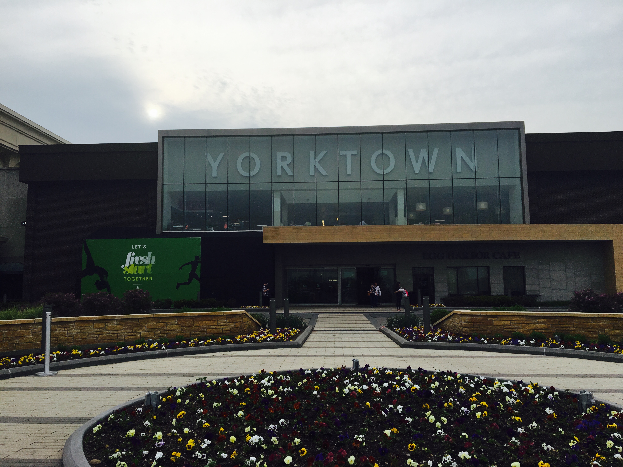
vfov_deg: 48.2
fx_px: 522
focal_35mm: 29
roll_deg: +0.2
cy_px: 234
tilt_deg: +4.7
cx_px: 312
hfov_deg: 61.7
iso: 25
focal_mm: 4.15
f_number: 2.2
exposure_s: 1/1672
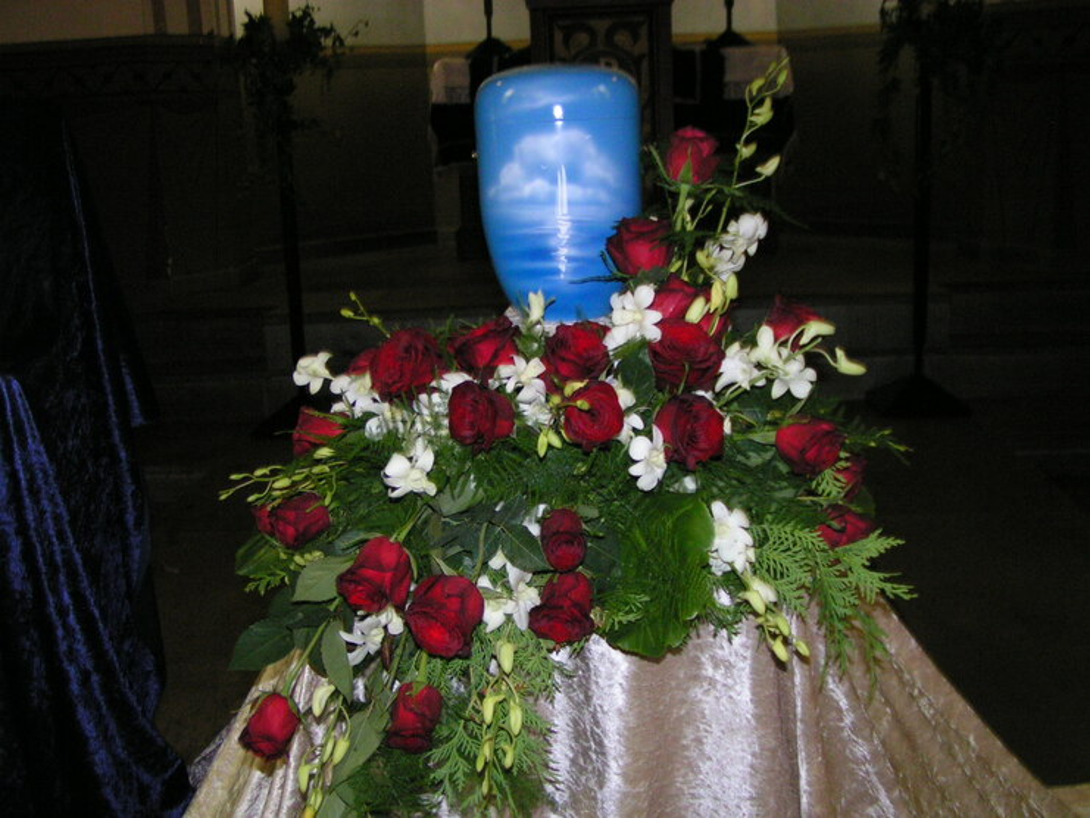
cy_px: 409
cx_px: 545
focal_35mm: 38
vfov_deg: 37.7
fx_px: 1197
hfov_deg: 49.0
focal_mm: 5.8
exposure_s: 1/40
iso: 200
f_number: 2.8
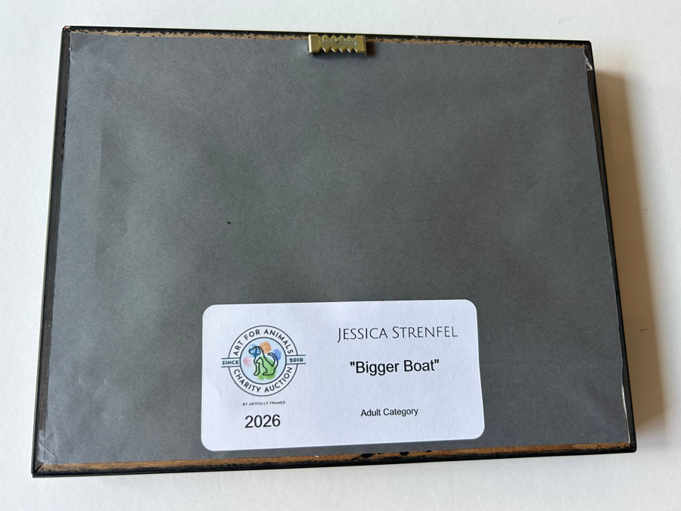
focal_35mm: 26
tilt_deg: -78.6
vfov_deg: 53.1
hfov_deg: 67.3
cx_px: 340
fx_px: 511
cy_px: 256
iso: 80
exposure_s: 1/120
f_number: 1.5
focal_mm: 5.7
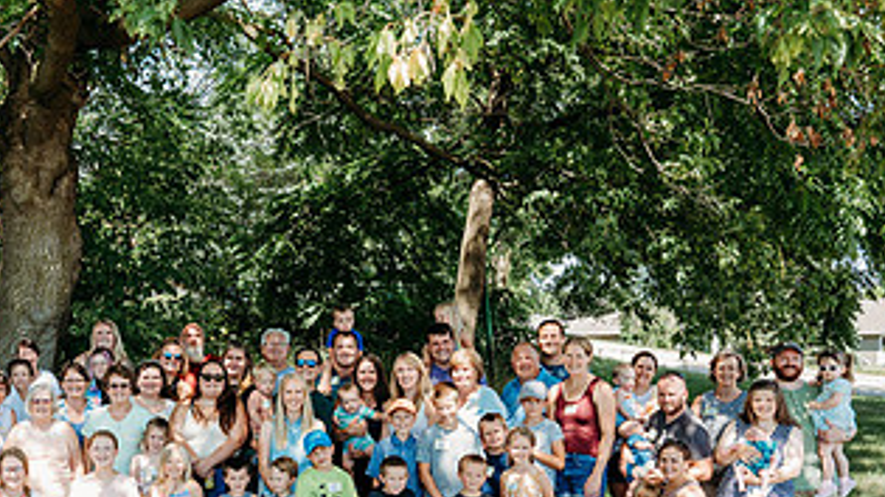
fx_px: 1290
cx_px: 169
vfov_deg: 21.5
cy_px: 399
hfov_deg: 36.5
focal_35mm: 55
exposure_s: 1/200
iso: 160
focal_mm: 28.5
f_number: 4.5
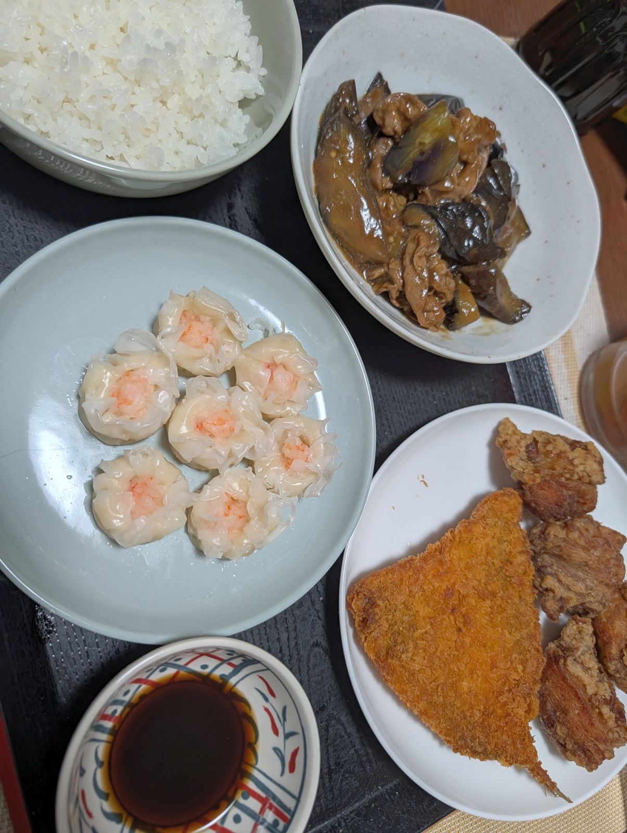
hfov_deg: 56.9
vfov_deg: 71.5
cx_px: 314
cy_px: 416
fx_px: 578
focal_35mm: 24
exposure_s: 1/40.9
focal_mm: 6.9
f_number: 1.68
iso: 29
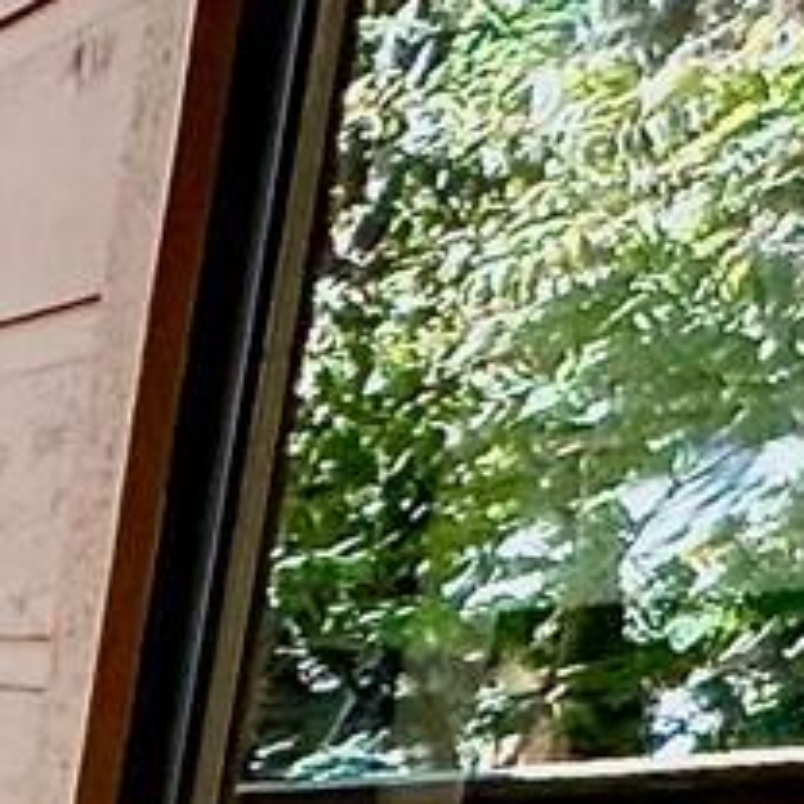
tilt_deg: -18.0
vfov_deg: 12.3
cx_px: -2362
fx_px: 3206
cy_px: 1724
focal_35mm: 122
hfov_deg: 8.3
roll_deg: +4.4
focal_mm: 2.22
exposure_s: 1/172
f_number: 2.2
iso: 40
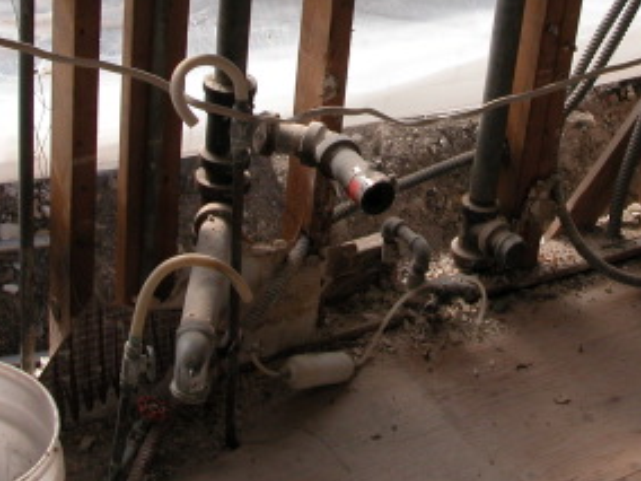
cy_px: 50
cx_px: 390
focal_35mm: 79
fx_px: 1463
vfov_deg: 18.4
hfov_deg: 24.7
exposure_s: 1/322
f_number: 6.3
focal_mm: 8.9
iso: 100
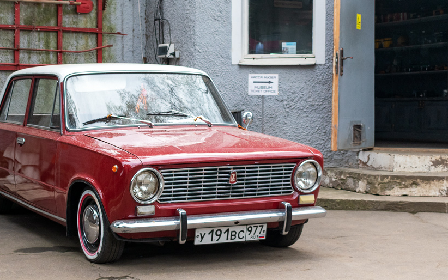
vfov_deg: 22.3
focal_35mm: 58
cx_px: 154
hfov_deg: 34.8
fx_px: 708
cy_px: 105
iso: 280
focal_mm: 26
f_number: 5.6
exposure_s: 1/250
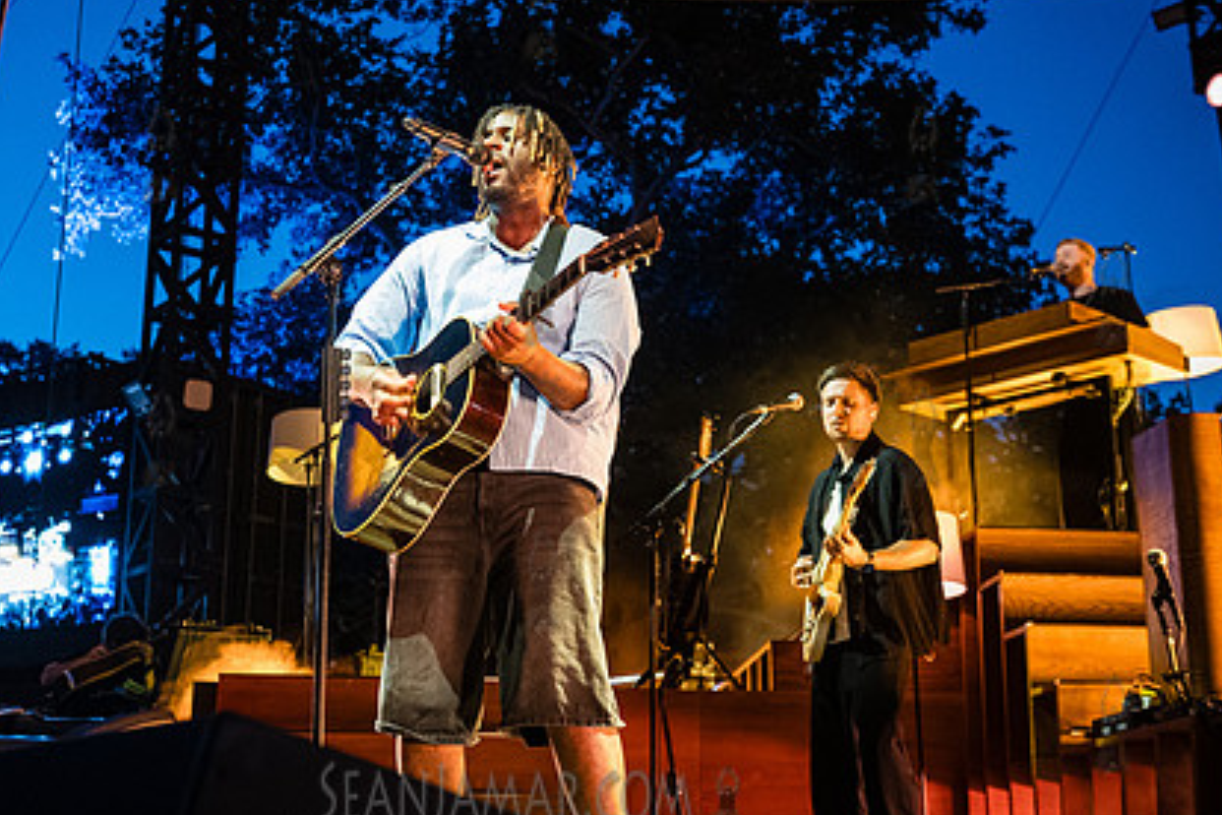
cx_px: 540
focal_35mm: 56
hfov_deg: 35.6
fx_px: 1901
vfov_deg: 24.1
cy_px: 294
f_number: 3.5
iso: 10000
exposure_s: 1/200
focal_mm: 40
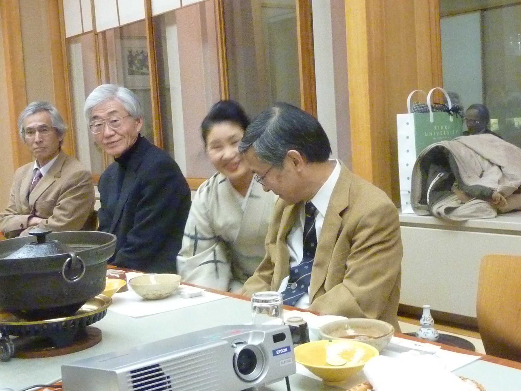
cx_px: 260
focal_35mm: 48
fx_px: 722
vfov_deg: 30.3
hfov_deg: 39.7
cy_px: 196
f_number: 3.3
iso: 800
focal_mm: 4.4
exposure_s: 1/25
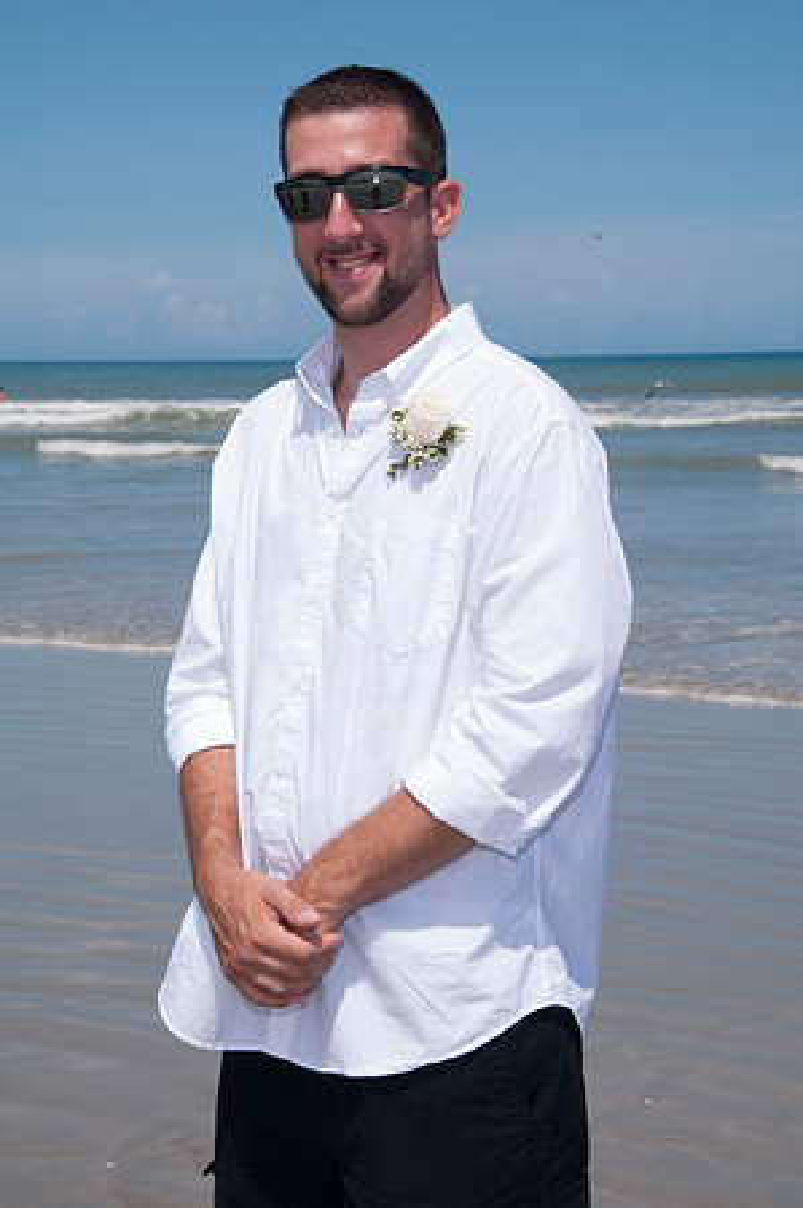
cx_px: 402
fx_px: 2515
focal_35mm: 75
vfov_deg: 27.0
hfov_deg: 18.1
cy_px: 604
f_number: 11
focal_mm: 50
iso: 100
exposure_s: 1/250
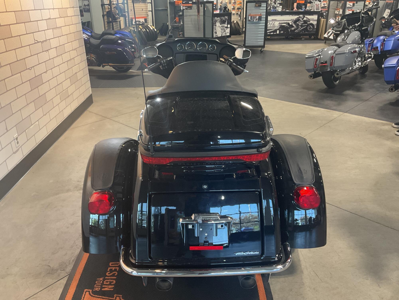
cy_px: 150
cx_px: 200
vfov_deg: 48.2
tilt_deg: -24.8
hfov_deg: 61.7
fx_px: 334
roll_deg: +1.4
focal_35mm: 29
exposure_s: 1/60
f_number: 1.8
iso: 125
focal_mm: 3
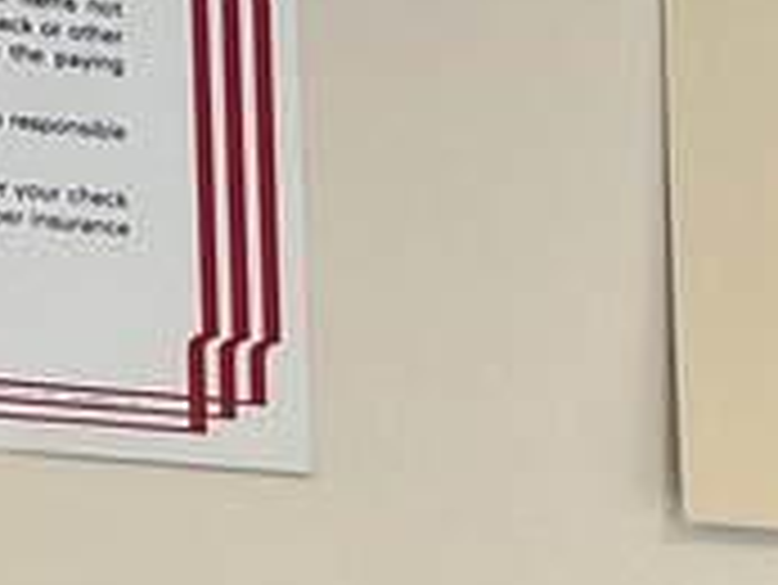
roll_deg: +1.6
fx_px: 4318
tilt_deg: -4.0
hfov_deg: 10.2
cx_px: 908
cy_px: 2128
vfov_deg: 6.6
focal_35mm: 192
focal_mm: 5.1
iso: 64
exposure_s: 1/120
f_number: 1.6
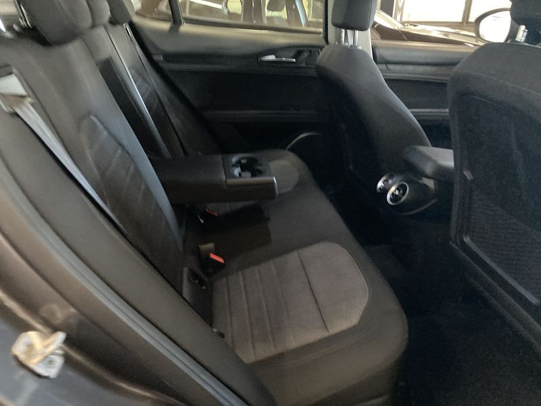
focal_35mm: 28
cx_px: 270
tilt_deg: -23.3
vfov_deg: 49.7
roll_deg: +0.6
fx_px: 438
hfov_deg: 63.4
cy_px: 203
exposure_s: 1/15
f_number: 1.8
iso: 800
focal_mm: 3.99
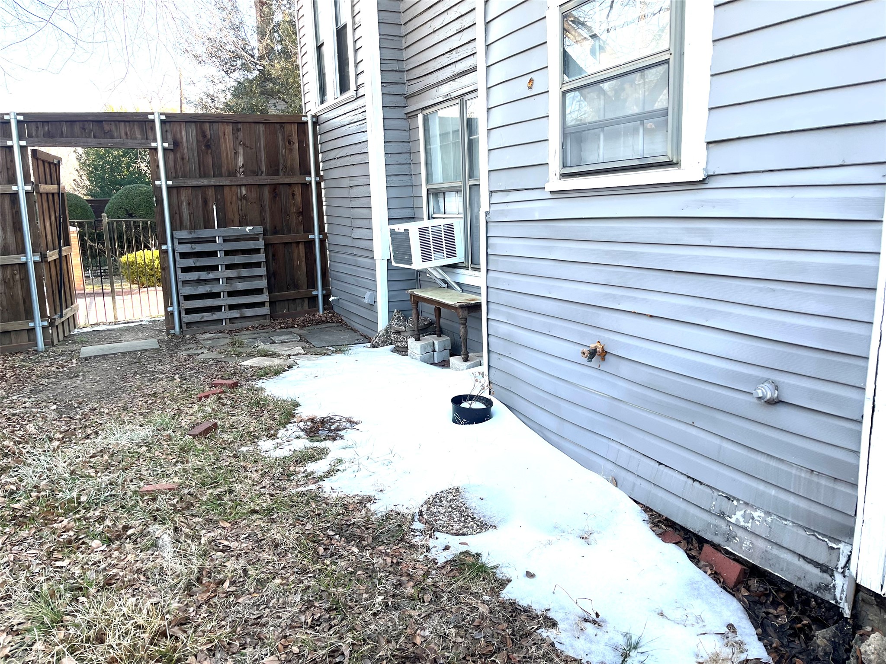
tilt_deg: -10.9
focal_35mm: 26
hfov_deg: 67.3
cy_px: 332
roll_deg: +1.0
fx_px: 665
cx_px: 443
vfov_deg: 53.1
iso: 40
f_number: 1.6
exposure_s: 1/269
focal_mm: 5.1
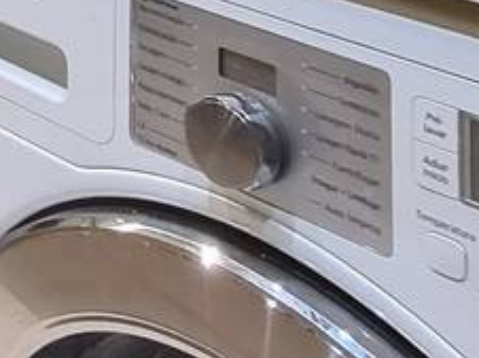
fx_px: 1147
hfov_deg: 17.2
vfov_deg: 13.0
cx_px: -481
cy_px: -530
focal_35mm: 83
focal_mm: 2.2
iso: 320
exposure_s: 1/60
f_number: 2.2
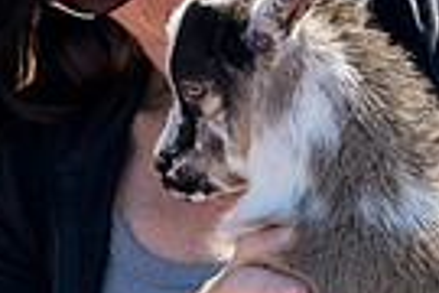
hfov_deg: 4.6
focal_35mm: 451
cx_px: 244
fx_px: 5499
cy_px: 181
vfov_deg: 3.0
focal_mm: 105
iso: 400
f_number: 6.3
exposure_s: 1/640
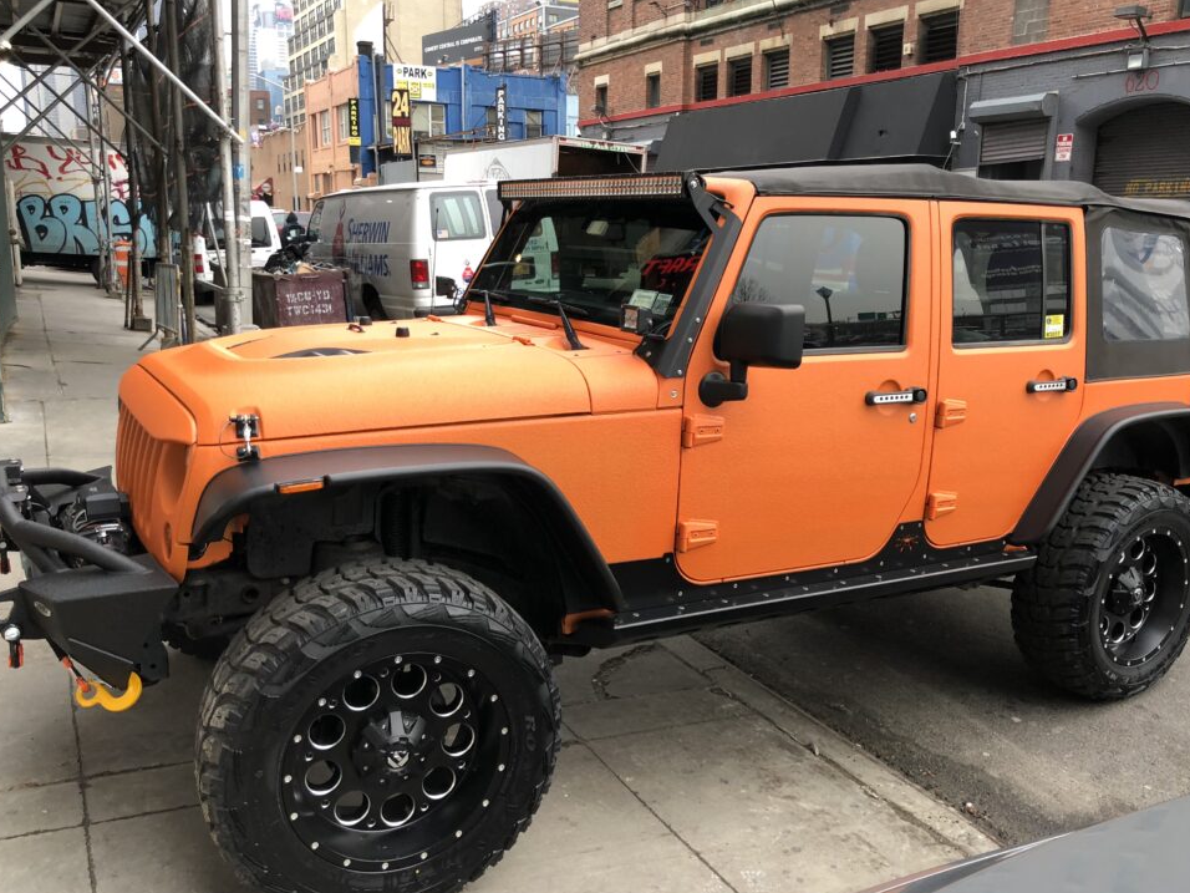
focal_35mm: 30
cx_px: 601
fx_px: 1031
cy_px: 433
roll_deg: +0.3
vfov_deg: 46.8
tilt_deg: -8.9
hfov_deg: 60.0
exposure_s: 1/30
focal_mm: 4
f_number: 1.8
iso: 25
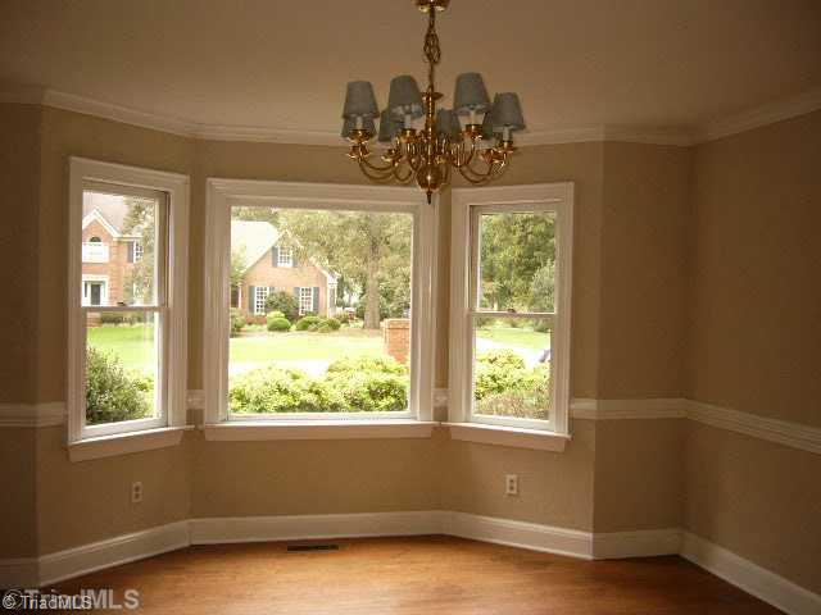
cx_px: 410
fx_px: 830
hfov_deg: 52.6
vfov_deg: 40.7
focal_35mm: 35
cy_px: 308
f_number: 2.8
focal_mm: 5.8
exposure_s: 1/60
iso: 100
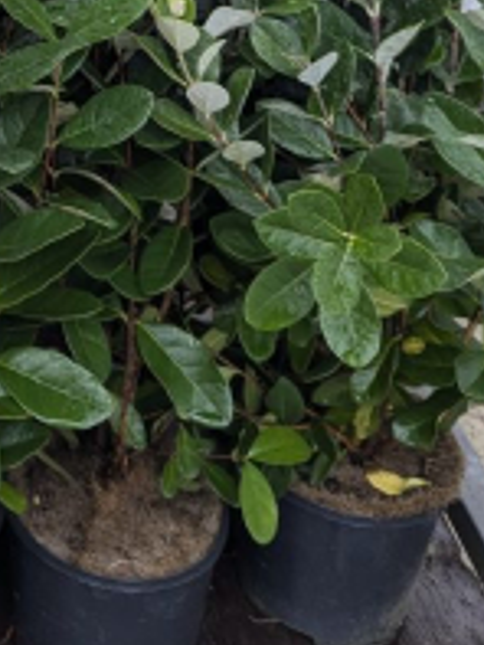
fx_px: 1359
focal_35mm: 73
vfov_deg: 23.6
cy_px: -187
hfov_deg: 18.7
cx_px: -147
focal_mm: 6.81
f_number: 1.85
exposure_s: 1/134
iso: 38
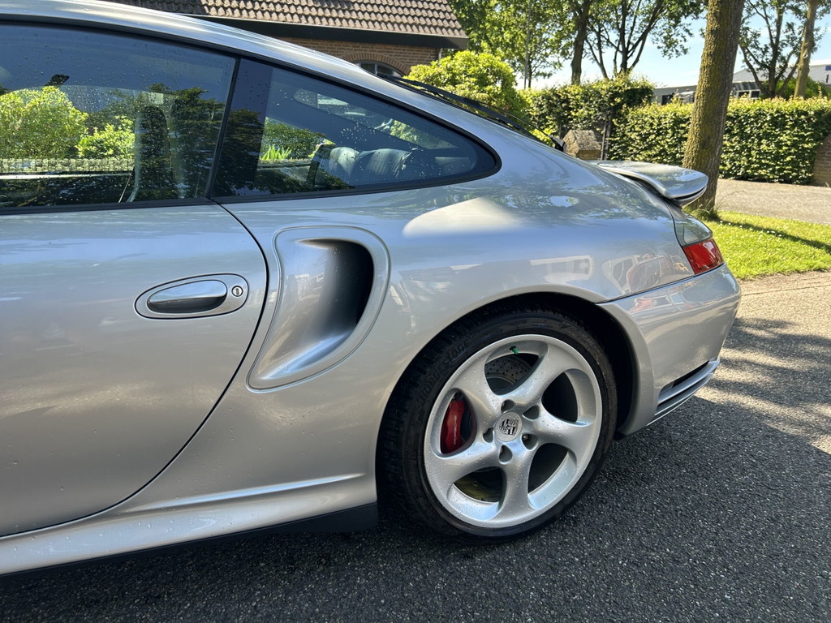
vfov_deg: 53.1
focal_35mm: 26
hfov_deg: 67.3
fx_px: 624
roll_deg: -0.7
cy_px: 312
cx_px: 416
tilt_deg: -16.8
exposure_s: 1/572
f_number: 1.5
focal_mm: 5.7
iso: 50
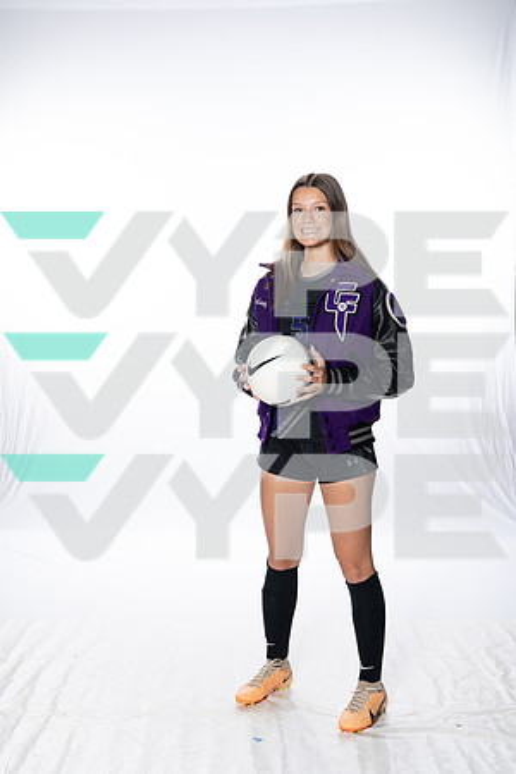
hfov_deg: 27.5
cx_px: 258
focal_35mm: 49
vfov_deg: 40.3
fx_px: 1053
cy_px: 387
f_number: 8
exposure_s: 1/250
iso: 800
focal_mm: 49
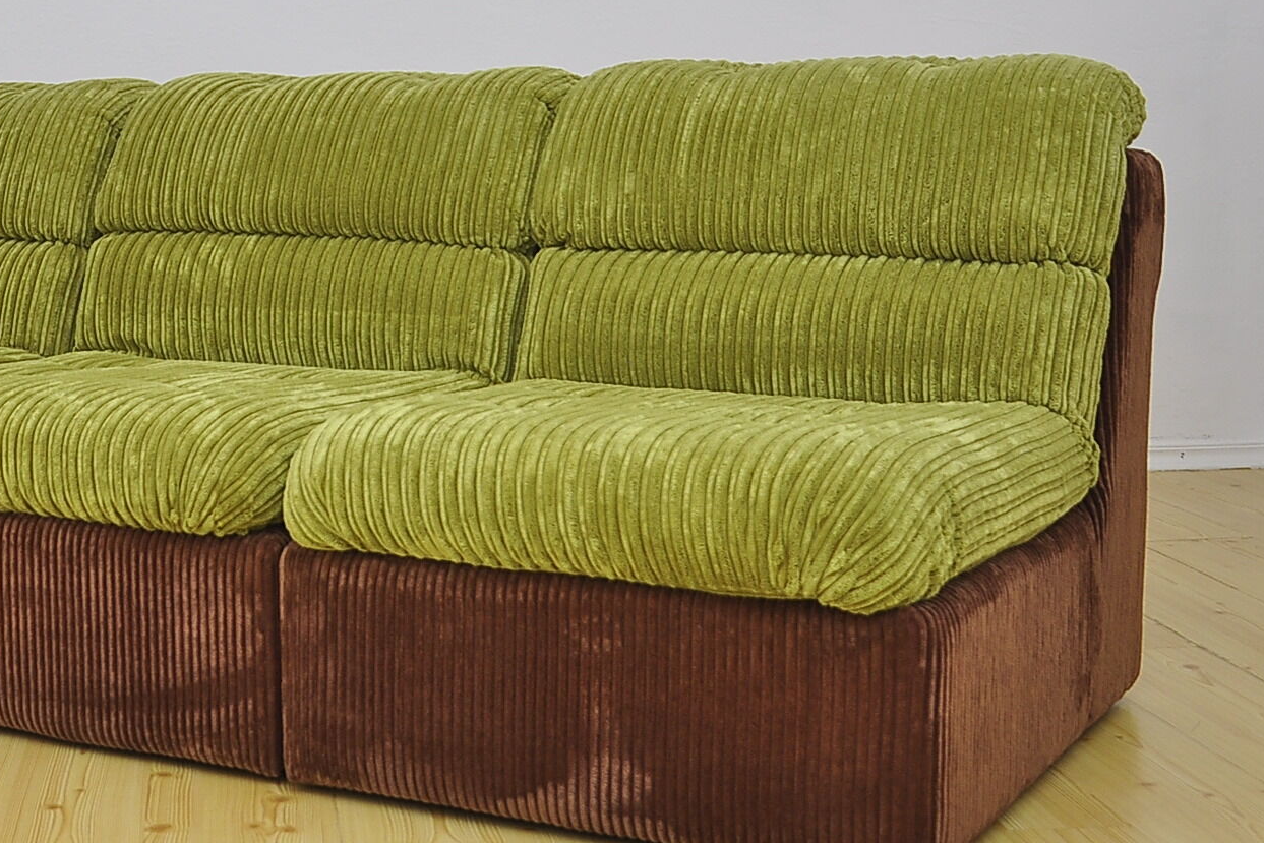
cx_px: 346
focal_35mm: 62
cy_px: 282
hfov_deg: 31.9
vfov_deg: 21.8
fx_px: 2177
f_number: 4
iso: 250
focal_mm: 24
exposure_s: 1/200
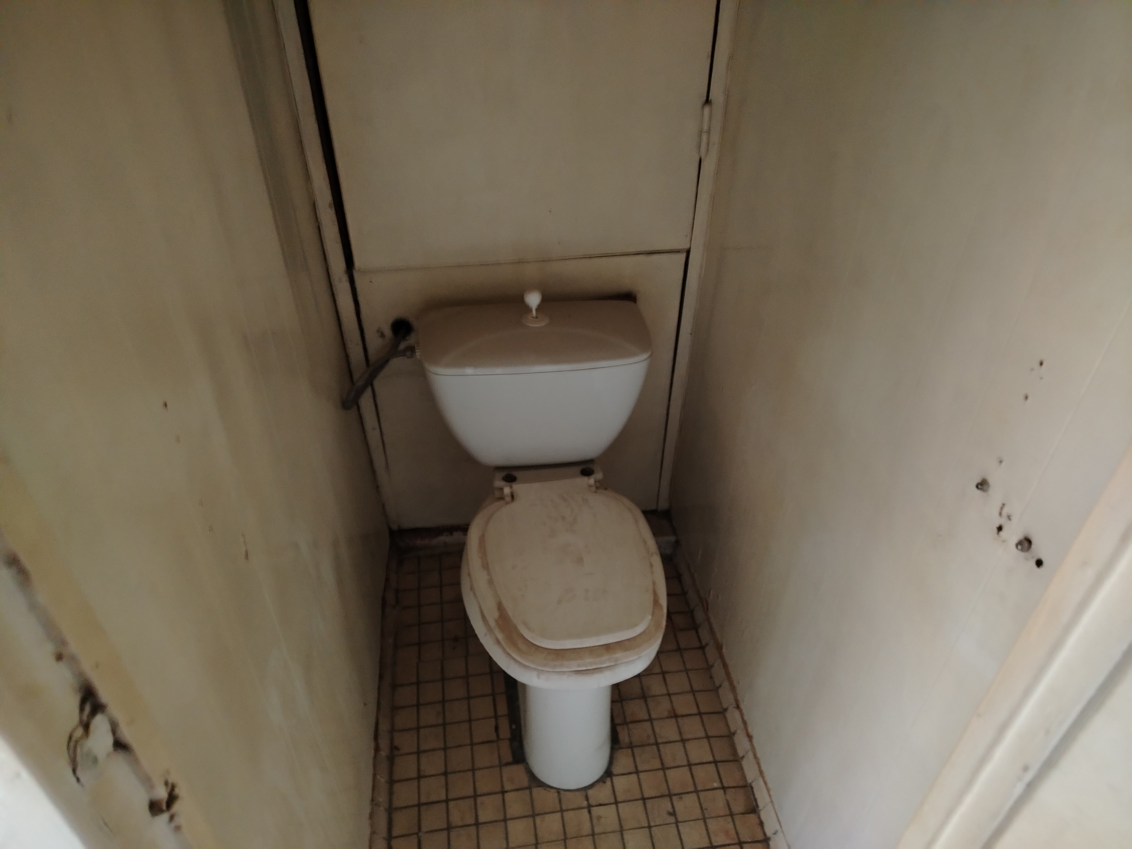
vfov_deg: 56.8
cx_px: 566
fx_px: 785
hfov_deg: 71.6
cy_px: 424
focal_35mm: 24
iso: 2347
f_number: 1.75
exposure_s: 1/25
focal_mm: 5.25
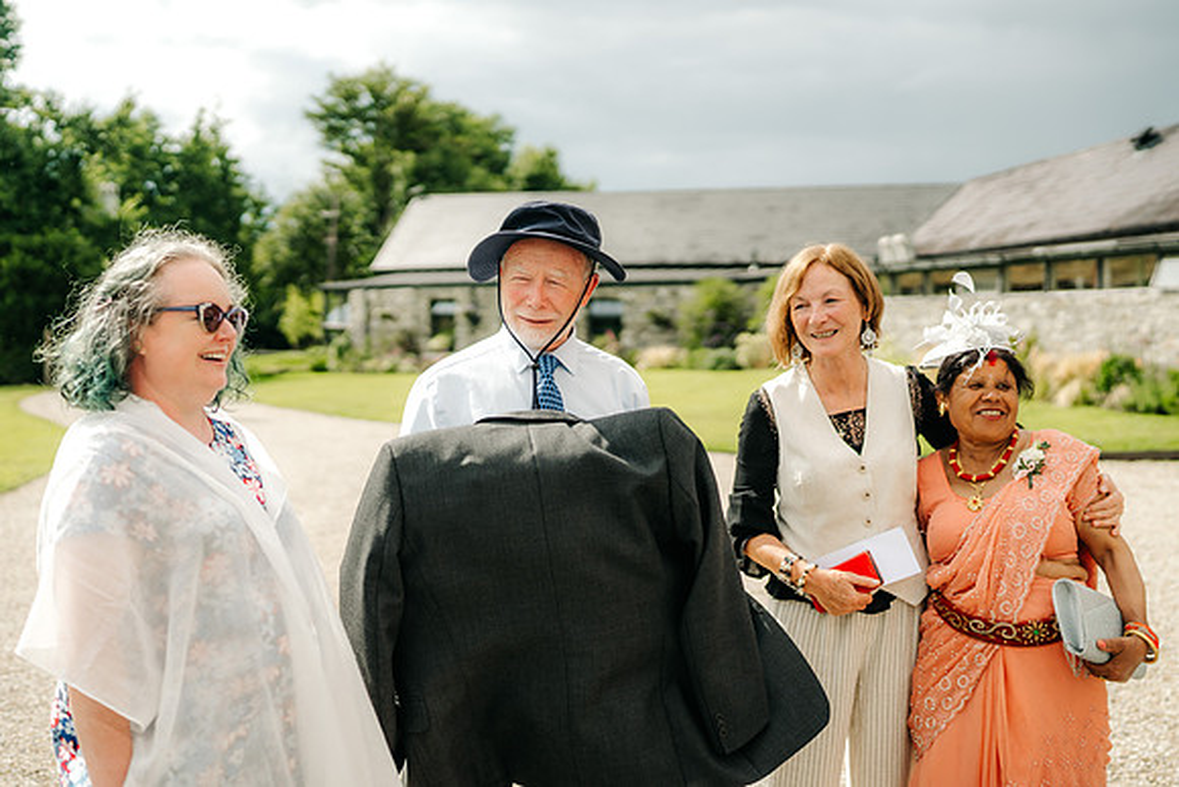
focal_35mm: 40
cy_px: 337
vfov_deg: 33.3
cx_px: 536
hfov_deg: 48.3
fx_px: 1312
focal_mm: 35
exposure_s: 1/8000
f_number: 1.4
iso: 100
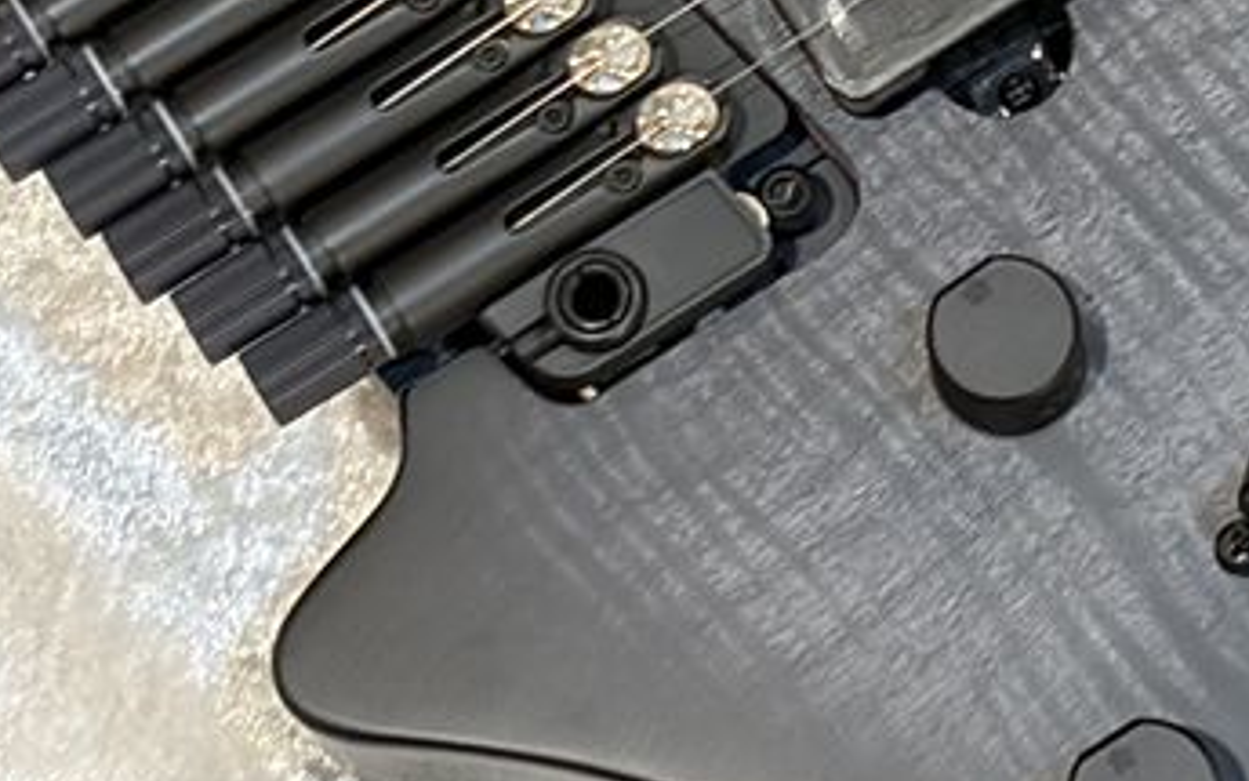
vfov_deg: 6.3
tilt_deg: -68.4
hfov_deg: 10.2
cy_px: -450
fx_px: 6978
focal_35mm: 205
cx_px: 1115
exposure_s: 1/30
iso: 250
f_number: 1.6
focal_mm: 5.96
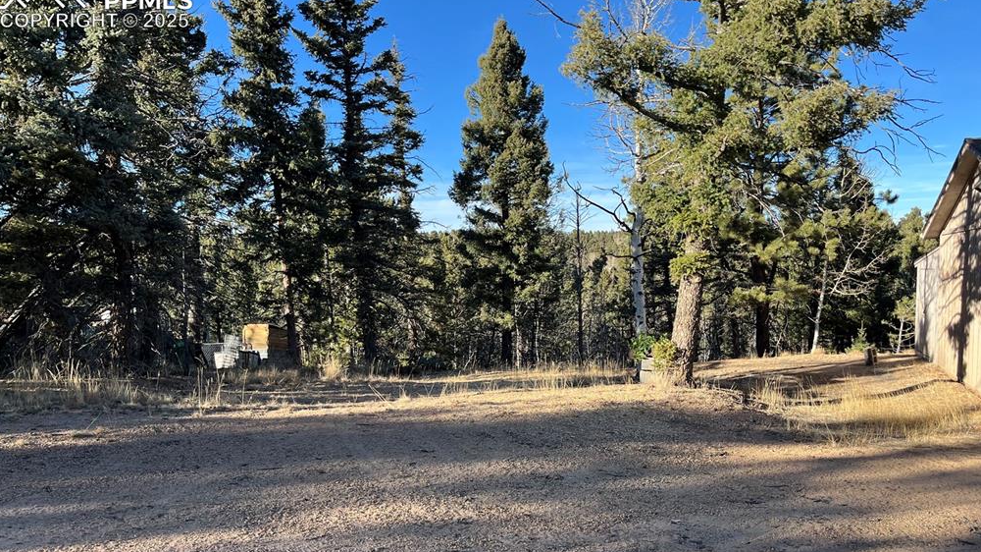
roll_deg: +1.9
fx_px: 754
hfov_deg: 66.1
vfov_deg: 39.8
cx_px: 498
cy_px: 350
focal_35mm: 29
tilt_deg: -6.5
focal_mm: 5.1
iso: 50
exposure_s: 1/951
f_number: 1.6
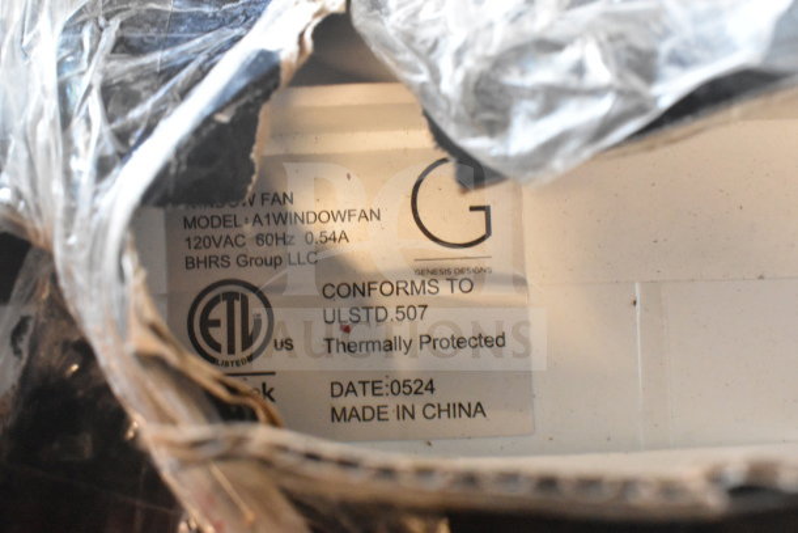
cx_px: 399
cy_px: 266
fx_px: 998
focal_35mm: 45
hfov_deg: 43.6
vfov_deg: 29.9
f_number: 10
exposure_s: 1/60
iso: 6400
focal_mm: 30
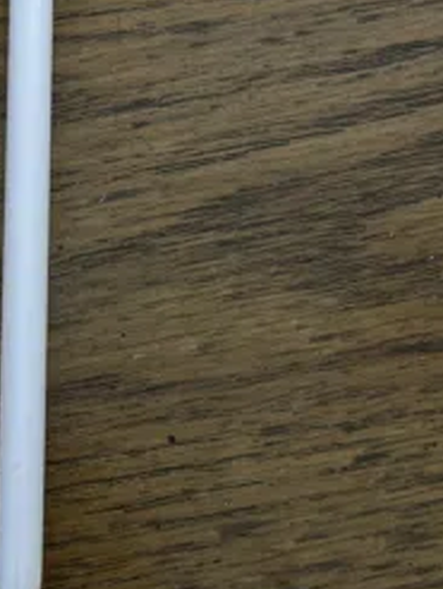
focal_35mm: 78
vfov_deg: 25.0
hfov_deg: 18.8
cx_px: 113
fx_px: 1329
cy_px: 237
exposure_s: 1/25
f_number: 1.78
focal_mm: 6.86
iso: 640
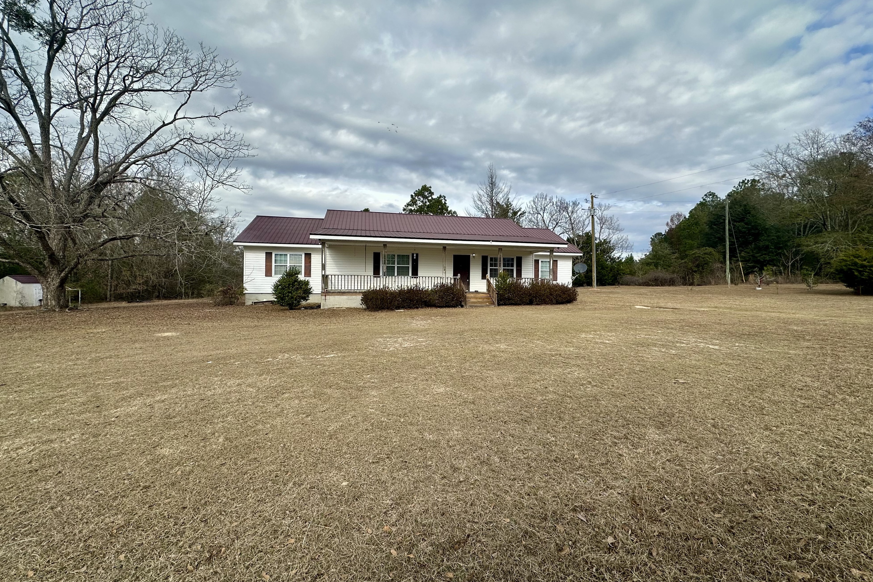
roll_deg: -1.8
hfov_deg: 100.4
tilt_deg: +0.1
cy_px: 284
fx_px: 364
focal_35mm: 15
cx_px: 429
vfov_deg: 77.3
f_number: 2.2
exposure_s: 1/1742
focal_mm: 2.22
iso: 40
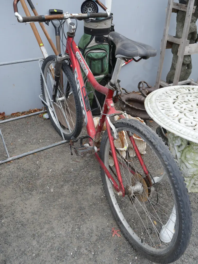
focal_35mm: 32
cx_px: 99
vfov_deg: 56.8
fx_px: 244
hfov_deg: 44.2
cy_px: 132
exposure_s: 1/125
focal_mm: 16
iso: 200
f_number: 4.5
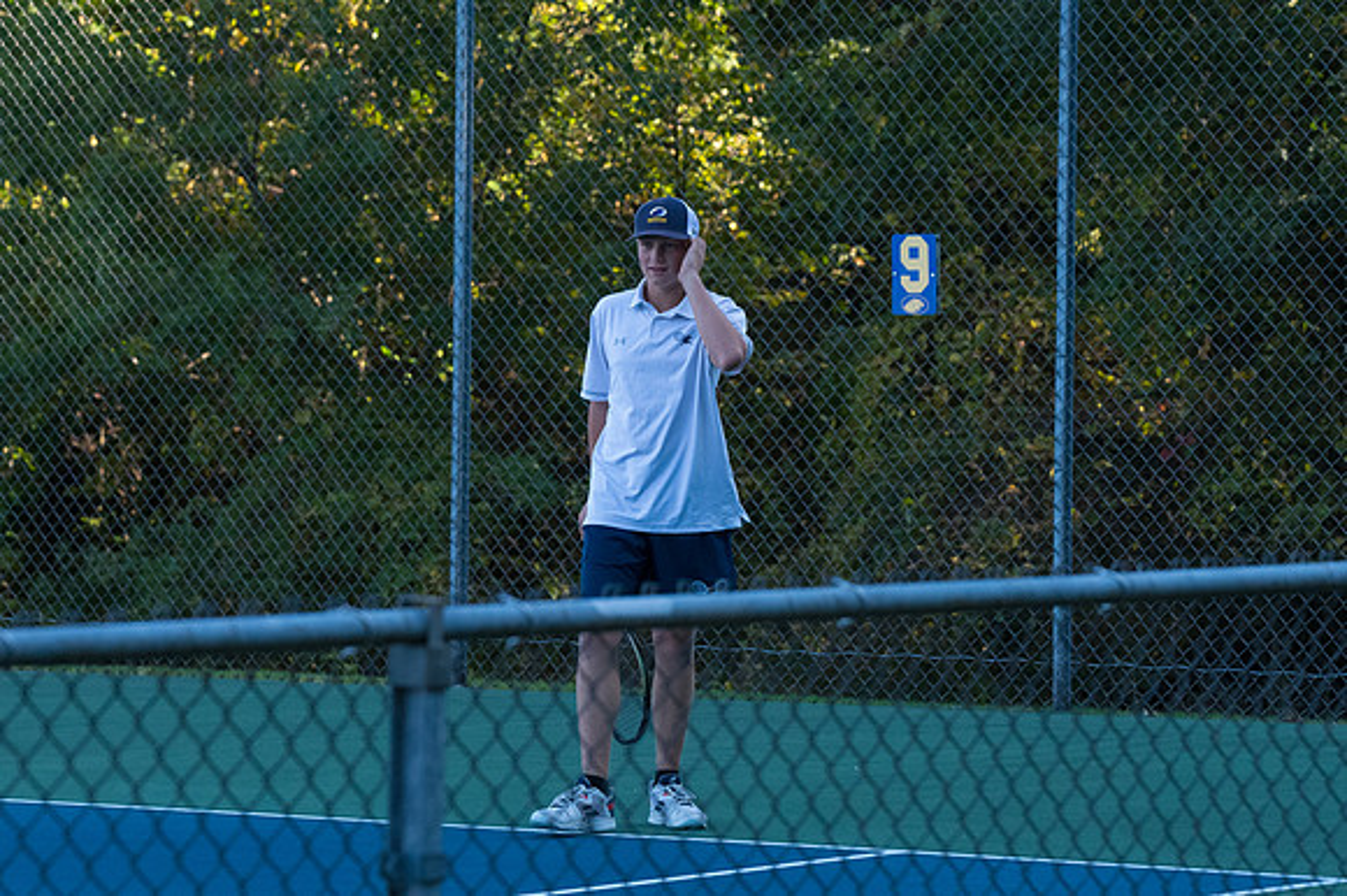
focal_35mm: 183
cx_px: 674
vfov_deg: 7.5
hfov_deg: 11.2
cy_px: 448
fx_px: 6843
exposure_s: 1/1600
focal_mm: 122
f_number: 5.6
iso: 2000
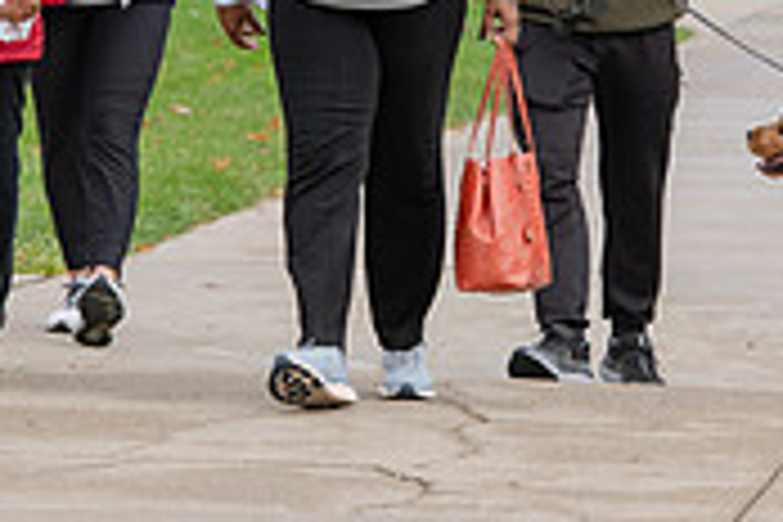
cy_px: -191
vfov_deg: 2.6
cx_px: 252
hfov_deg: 3.9
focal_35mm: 534
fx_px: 11614
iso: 640
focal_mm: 160
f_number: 6.3
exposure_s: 1/320
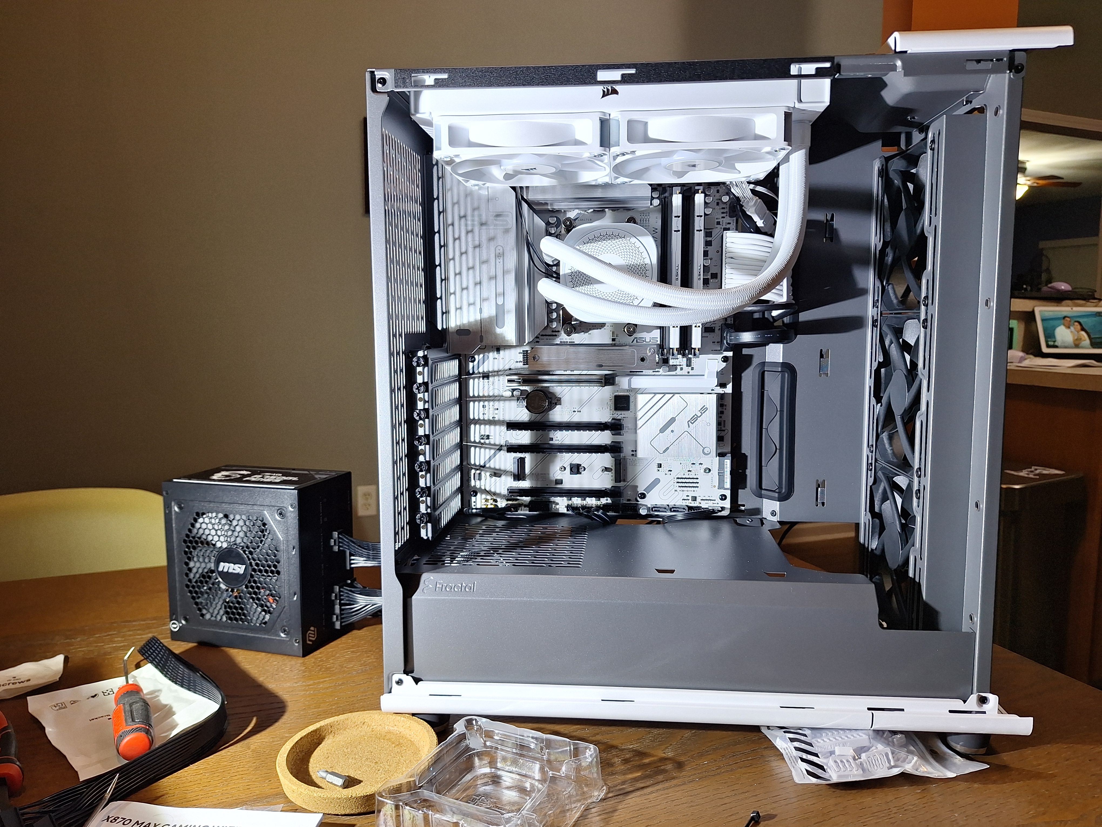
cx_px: 551
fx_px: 732
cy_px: 414
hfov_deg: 73.9
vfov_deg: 58.9
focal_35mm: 23
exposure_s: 1/60
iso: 64
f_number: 1.8
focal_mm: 5.54
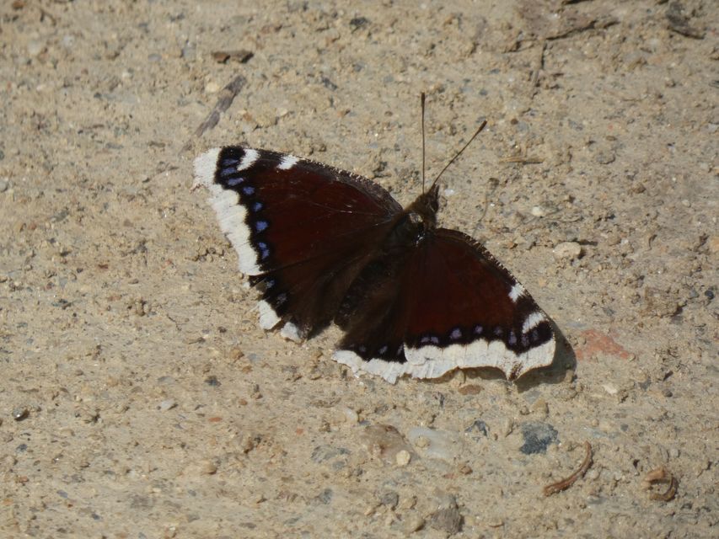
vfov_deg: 1.2
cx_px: 360
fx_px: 24845
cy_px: 270
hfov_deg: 1.7
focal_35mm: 1196
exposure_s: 1/640
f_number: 5.9
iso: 80
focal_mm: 214.2
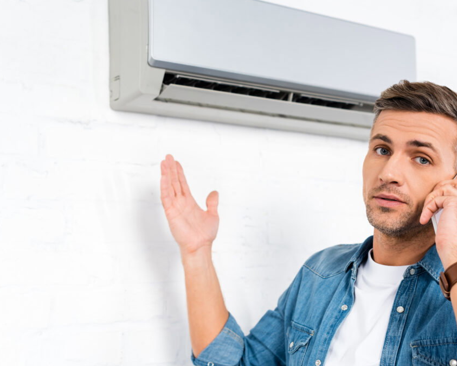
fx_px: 771
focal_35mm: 57
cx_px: 262
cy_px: 183
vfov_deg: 26.7
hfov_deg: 33.0
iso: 160
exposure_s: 1/160
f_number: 4
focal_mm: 50
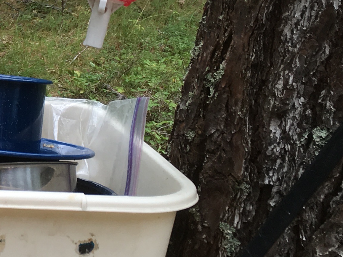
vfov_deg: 14.6
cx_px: -189
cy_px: 51
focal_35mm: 101
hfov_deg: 17.3
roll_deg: -0.1
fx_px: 1001
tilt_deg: -7.1
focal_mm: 4.15
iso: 25
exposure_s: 1/123
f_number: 2.2
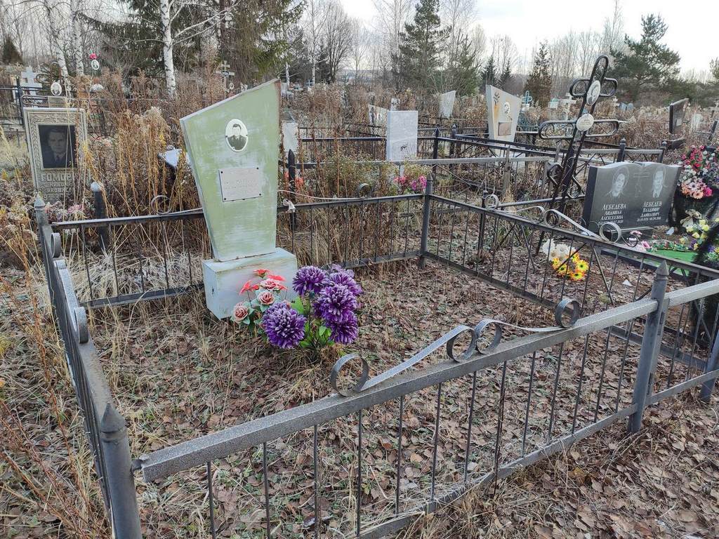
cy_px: 270
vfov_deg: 53.1
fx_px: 540
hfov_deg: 67.3
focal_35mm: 26
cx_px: 360
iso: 112
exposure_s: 1/391
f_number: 1.75
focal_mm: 4.77
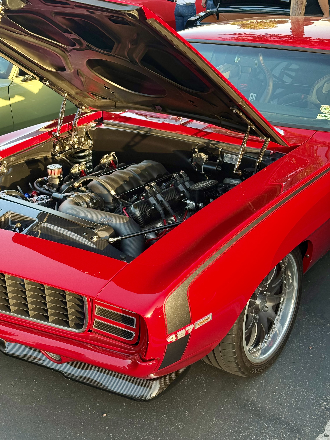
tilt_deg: -22.8
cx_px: 165
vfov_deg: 39.7
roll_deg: -0.3
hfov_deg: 30.3
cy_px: 220
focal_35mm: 48
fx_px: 610
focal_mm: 6.76
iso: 125
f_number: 1.78
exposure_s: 1/155
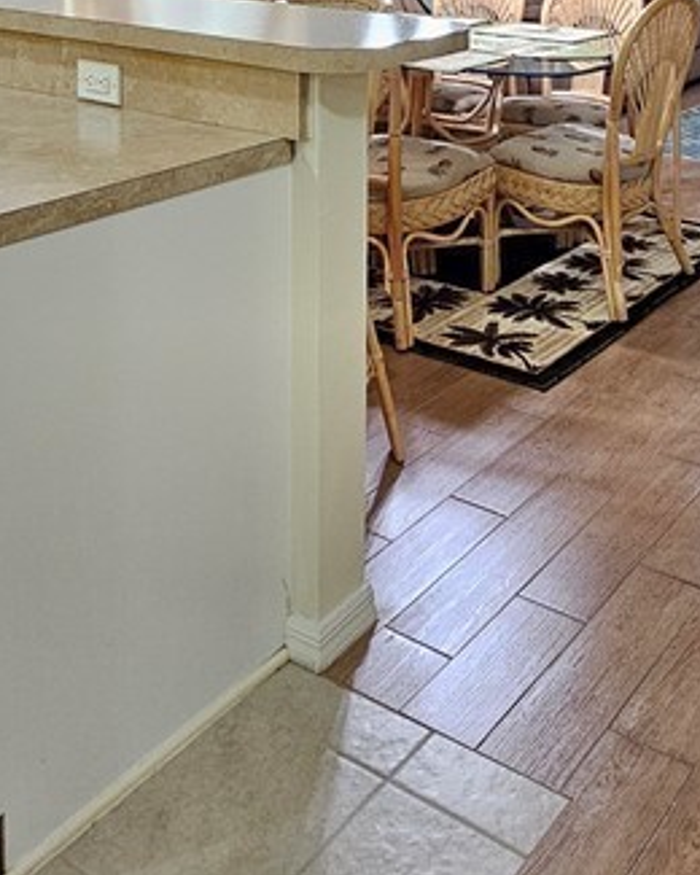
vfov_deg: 38.6
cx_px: 549
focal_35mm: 40
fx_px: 1036
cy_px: -67
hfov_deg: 36.2
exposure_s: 1/30
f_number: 2.2
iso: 320
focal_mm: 2.2
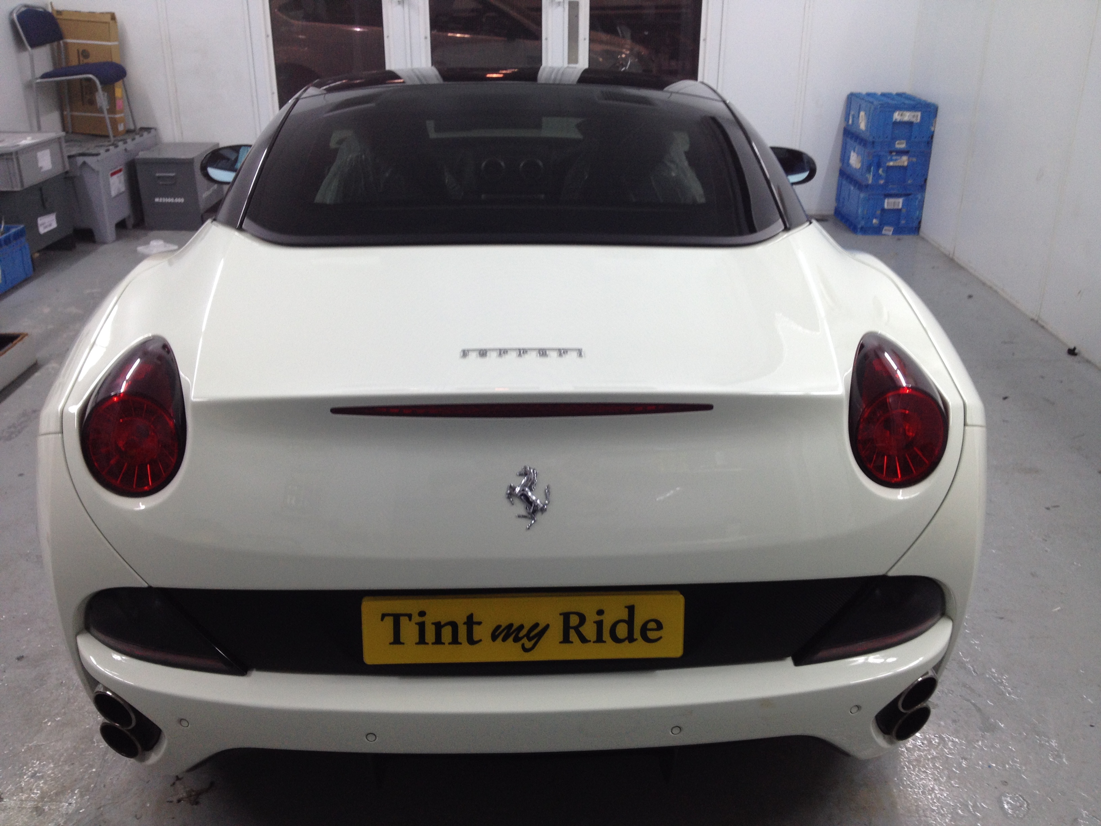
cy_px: 413
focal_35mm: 35
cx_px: 550
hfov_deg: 52.6
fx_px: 1113
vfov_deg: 40.7
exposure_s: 1/40
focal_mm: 4.28
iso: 64
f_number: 2.4
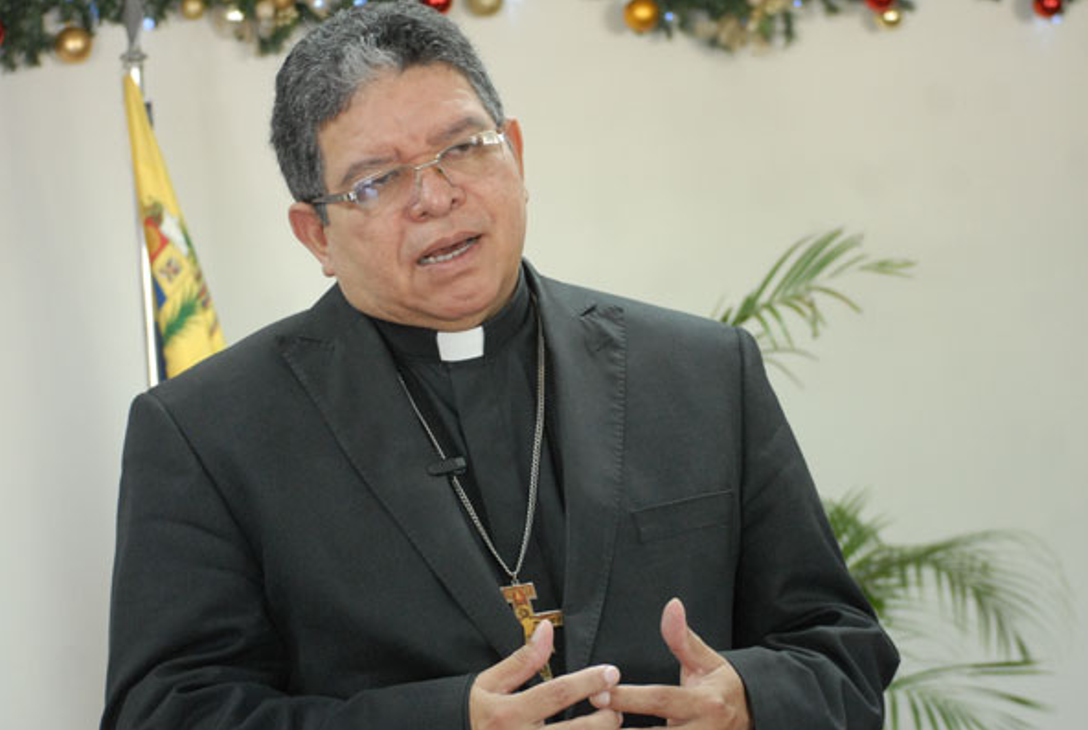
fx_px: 2955
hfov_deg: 20.9
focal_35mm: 98
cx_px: 537
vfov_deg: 14.1
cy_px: 371
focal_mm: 55
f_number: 4
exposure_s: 1/30
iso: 1000
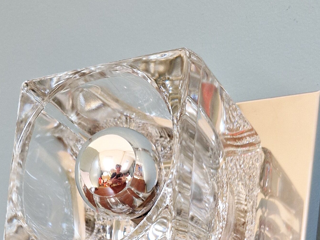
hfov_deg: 28.2
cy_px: 370
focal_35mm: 69
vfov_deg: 18.6
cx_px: 167
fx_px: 638
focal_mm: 5.4
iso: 160
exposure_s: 1/180
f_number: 1.8
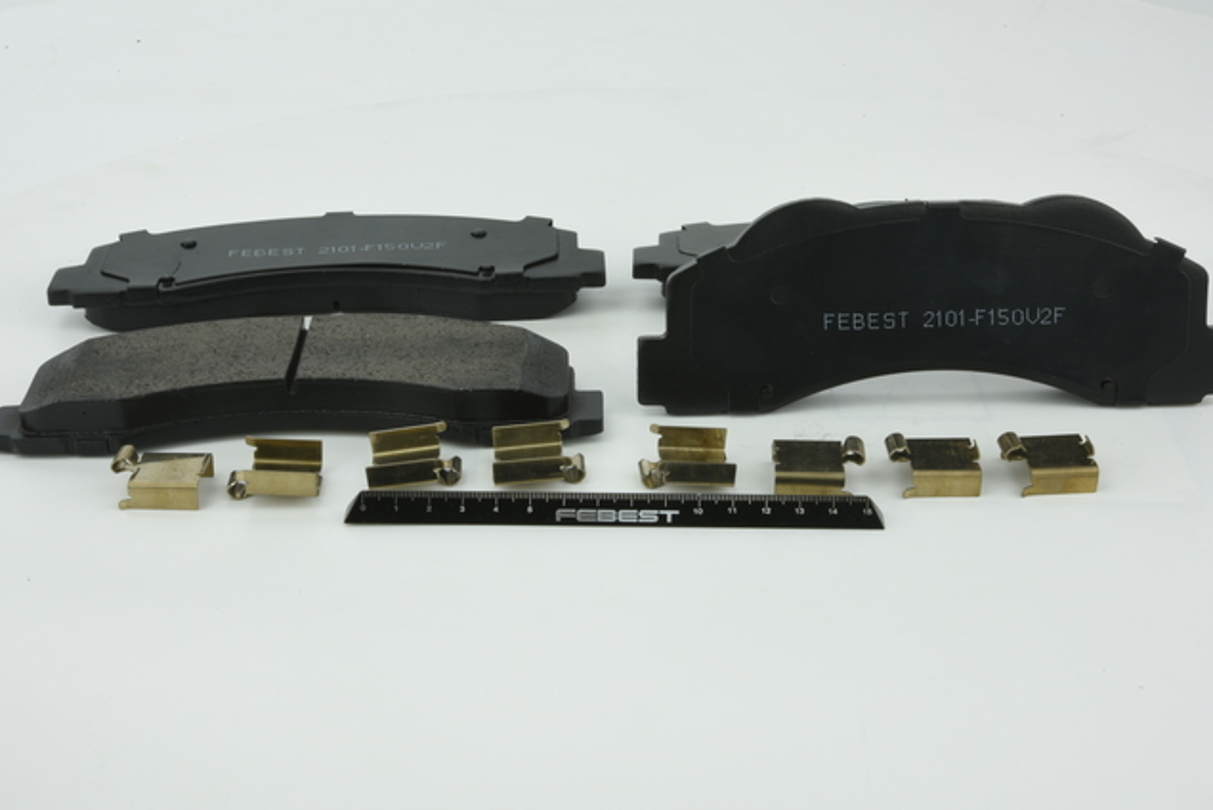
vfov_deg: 20.0
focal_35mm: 68
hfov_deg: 29.6
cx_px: 615
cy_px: 376
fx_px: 2292
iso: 64
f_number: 32
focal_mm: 60
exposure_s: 1/2.5
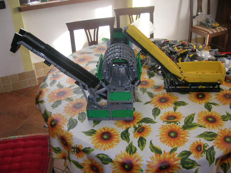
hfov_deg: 54.0
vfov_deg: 41.8
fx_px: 227
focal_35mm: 34
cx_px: 116
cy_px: 86
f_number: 2.9
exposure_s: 1/31.3
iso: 90
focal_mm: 5.7
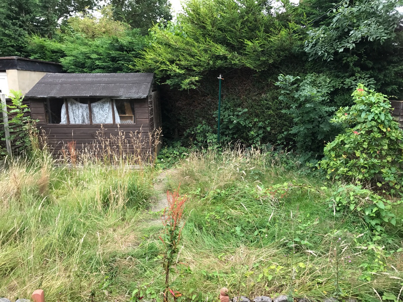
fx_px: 326
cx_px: 202
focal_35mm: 28
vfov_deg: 49.7
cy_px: 151
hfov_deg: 63.4
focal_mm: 3.99
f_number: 1.8
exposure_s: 1/227
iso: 20
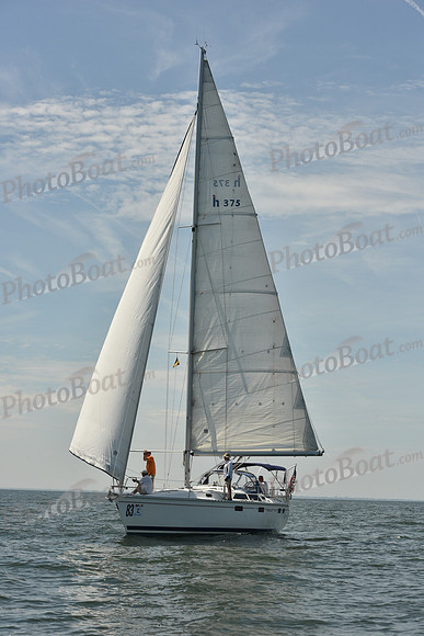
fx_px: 1236
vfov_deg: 28.8
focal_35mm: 70
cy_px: 318
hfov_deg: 19.5
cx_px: 212
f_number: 9
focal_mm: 70
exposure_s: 1/1600
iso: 320
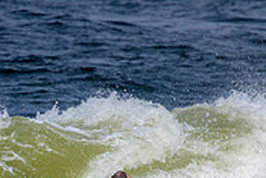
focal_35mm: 2657
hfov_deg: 0.8
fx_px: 19648
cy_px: 252
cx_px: 47
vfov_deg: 0.5
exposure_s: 1/2000
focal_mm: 800
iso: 450
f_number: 11
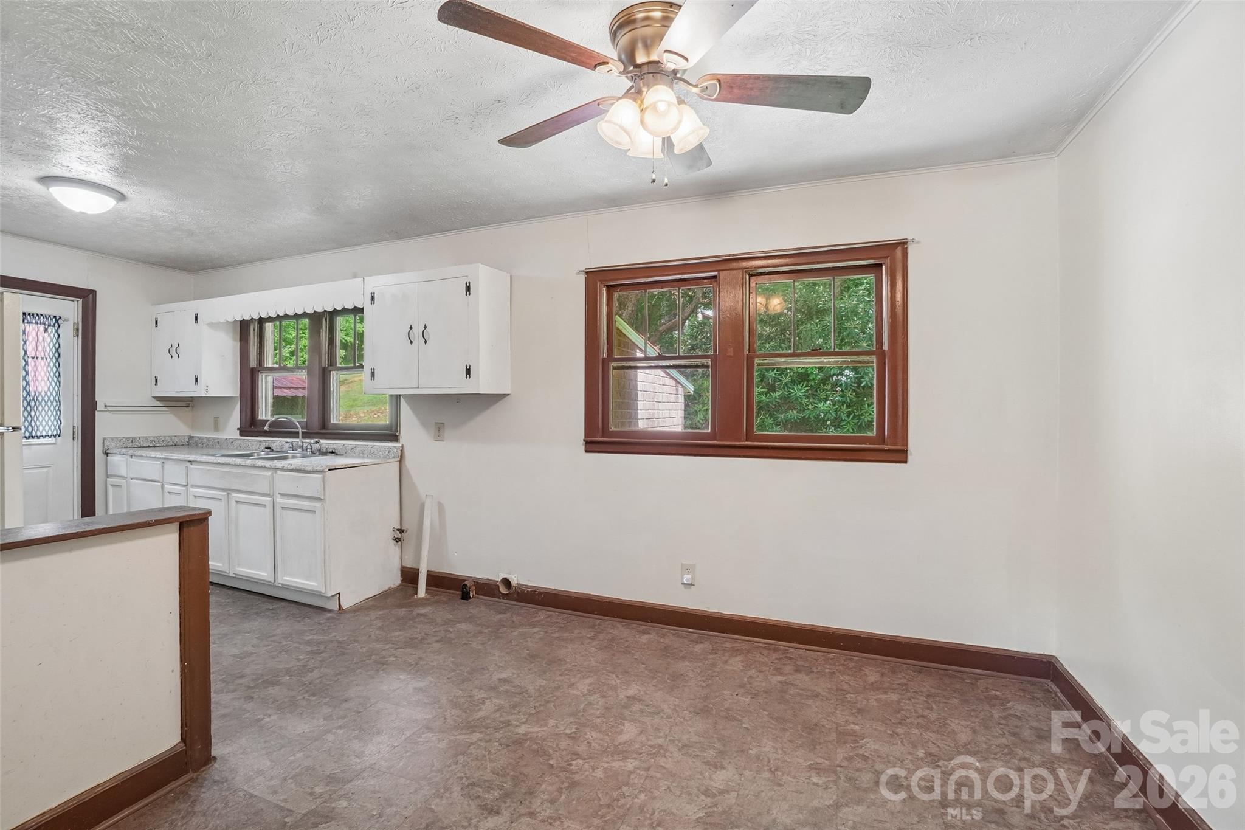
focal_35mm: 15
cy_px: 415
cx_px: 622
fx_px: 519
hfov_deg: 100.4
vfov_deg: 77.3
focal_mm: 10
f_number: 8
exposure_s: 1/10
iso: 400
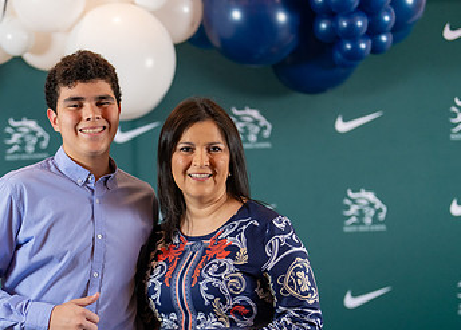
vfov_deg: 15.5
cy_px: 267
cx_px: 142
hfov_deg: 21.5
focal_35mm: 92
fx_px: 1205
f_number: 1.2
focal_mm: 50
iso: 500
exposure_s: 1/400
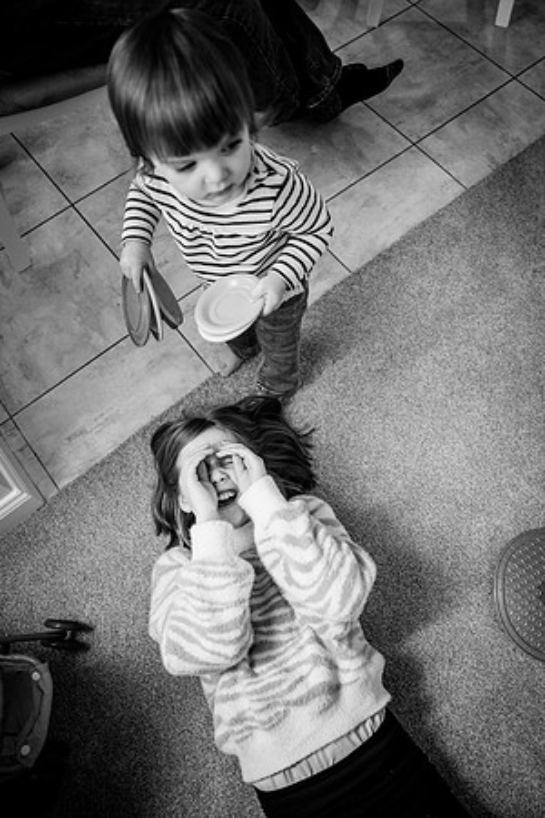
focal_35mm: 24
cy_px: 409
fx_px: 545
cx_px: 272
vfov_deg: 73.7
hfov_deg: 53.1
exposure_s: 1/250
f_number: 2.8
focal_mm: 24
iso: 1250
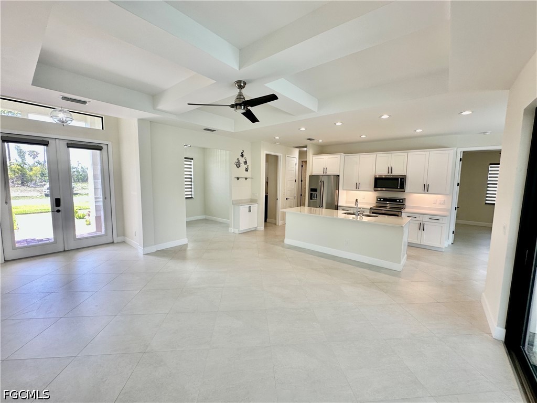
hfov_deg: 102.1
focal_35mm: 14
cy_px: 202
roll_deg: -0.7
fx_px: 217
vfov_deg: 85.7
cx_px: 268
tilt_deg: -7.1
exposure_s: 1/120
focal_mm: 2.22
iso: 50
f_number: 2.2
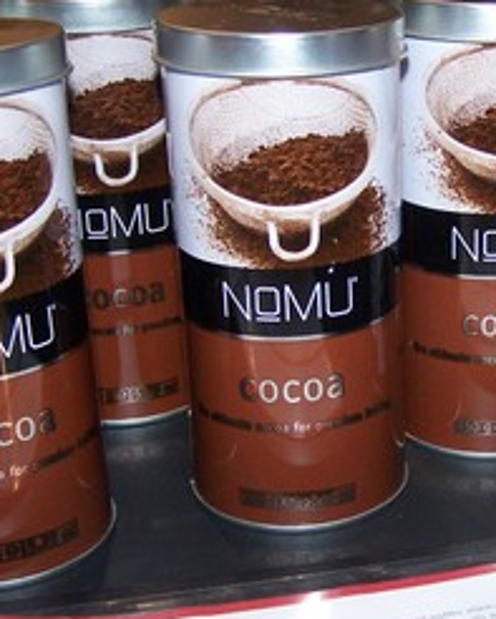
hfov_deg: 21.4
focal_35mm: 70
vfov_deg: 27.1
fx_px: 1284
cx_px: 444
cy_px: 335
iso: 140
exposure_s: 1/60
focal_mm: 6.3
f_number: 2.8
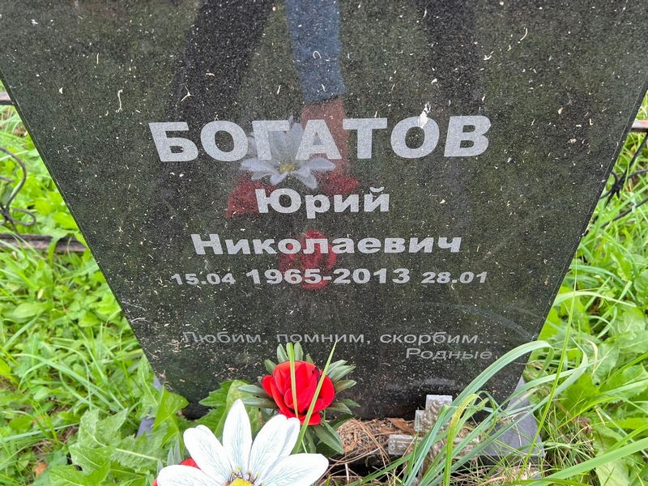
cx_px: 324
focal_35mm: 26
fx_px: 487
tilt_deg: -41.9
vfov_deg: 53.1
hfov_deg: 67.3
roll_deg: -1.5
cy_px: 243
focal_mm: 5.7
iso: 40
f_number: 1.5
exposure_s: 1/184
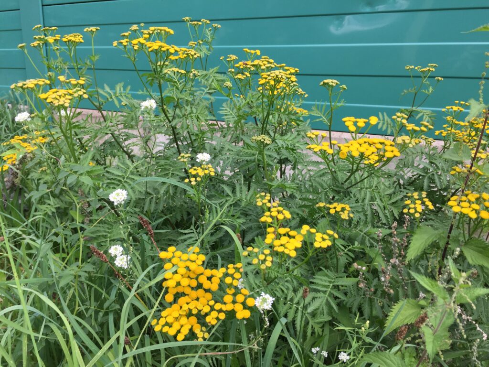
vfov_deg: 48.2
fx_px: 410
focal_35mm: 29
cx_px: 244
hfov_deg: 61.7
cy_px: 184
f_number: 2.2
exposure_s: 1/187
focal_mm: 4.15
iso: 32
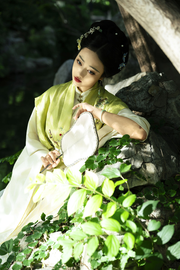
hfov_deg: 18.4
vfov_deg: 27.3
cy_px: 135
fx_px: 555
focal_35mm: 74
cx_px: 90
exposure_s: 1/200
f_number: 4
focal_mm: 74
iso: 250
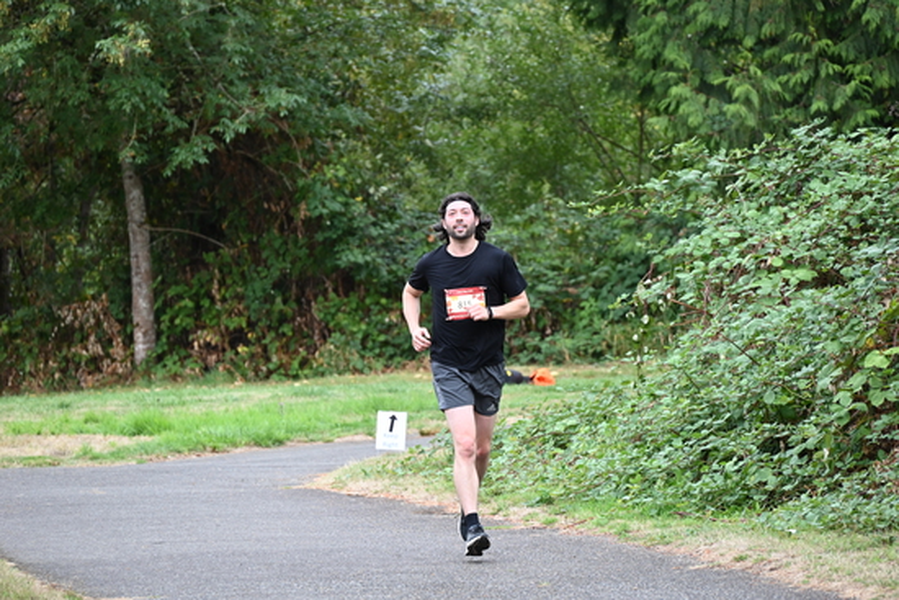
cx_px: 450
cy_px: 300
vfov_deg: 6.9
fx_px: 4995
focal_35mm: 200
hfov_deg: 10.3
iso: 900
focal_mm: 200
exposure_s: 1/250
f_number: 6.3
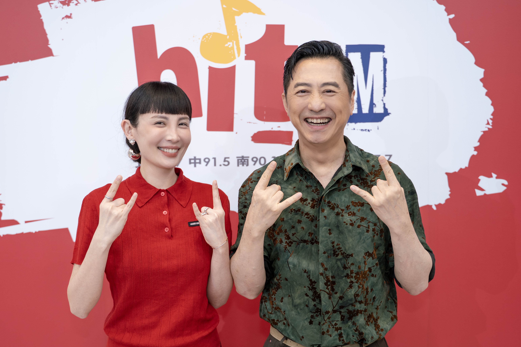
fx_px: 579
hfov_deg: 48.4
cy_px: 167
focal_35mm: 40
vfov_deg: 33.4
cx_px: 239
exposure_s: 1/160
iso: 250
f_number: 2.8
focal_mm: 35
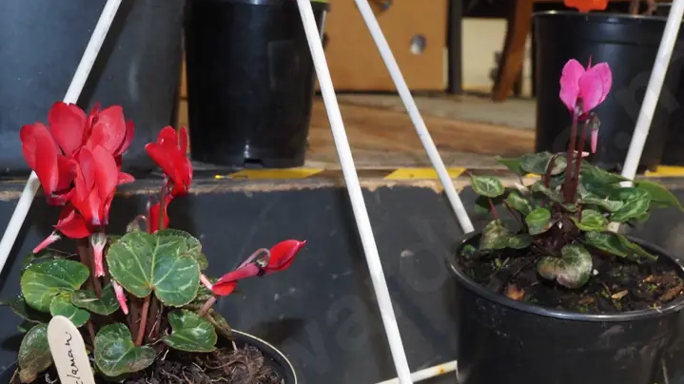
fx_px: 1070
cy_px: 347
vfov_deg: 20.0
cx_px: 316
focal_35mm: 59
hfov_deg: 35.4
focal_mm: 19
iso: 1600
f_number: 5.6
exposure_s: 1/60
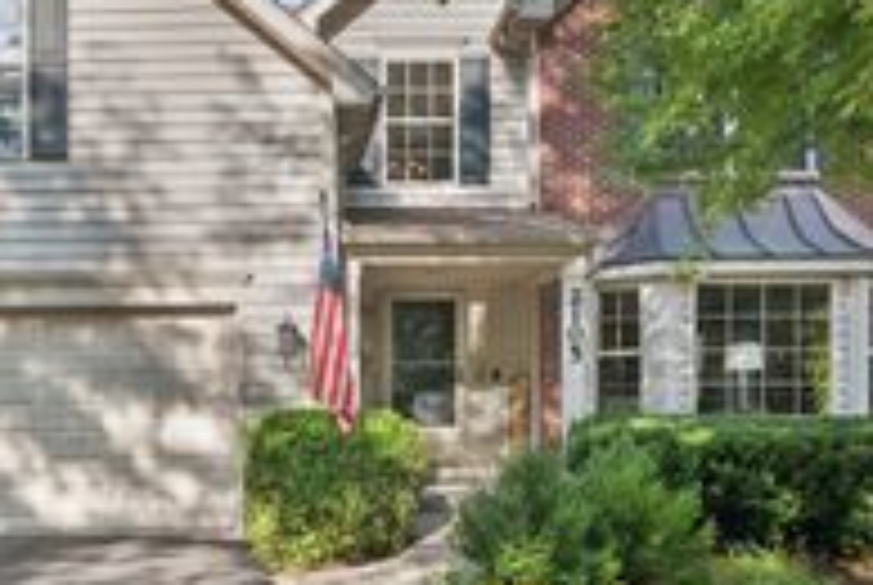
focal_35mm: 36
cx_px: 256
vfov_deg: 36.6
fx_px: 874
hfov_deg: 51.5
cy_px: 196
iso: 640
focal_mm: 14
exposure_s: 1/500
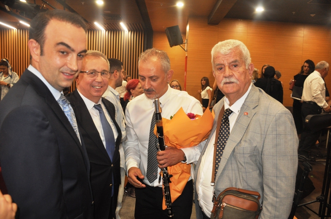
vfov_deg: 47.8
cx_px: 166
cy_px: 110
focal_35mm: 27
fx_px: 248
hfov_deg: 67.5
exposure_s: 1/60
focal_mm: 18
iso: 800
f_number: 3.5
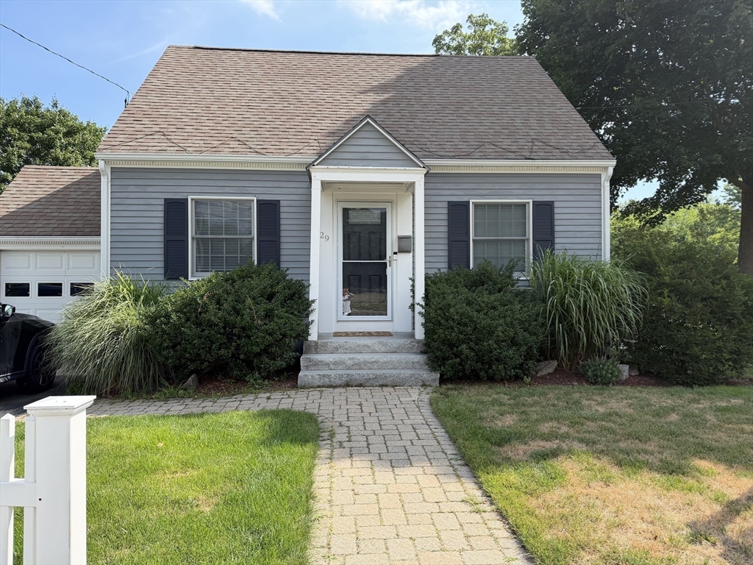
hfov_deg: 71.6
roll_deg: +0.3
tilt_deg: +0.2
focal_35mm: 24
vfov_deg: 56.8
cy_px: 282
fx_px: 522
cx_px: 376
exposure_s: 1/2703
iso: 100
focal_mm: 6.76
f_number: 1.78
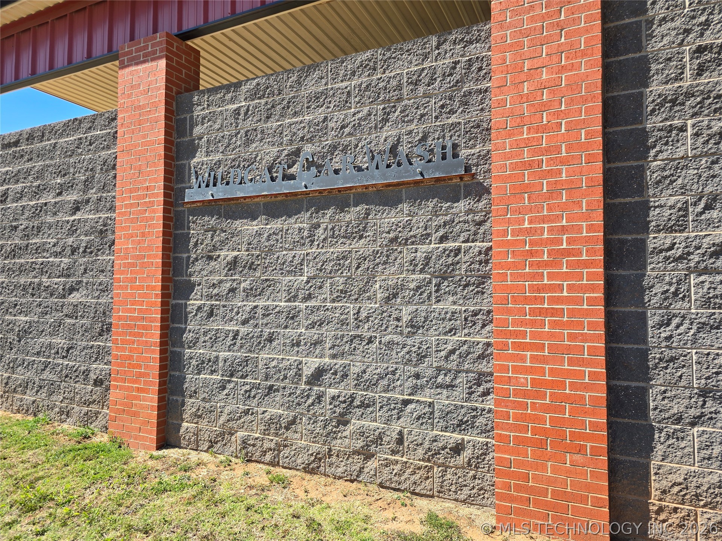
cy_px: 270
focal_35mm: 23
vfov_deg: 58.9
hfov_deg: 73.9
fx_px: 480
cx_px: 361
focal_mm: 6.3
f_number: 1.7
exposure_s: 1/439
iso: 12
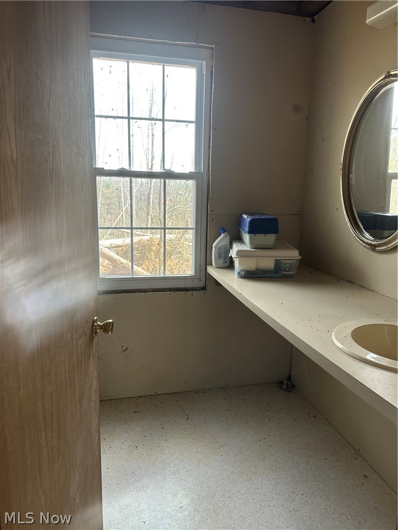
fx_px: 368
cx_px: 199
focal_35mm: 24
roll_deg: -3.7
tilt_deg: -13.1
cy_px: 265
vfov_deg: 71.6
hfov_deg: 56.8
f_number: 1.78
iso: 80
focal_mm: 6.86
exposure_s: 1/121
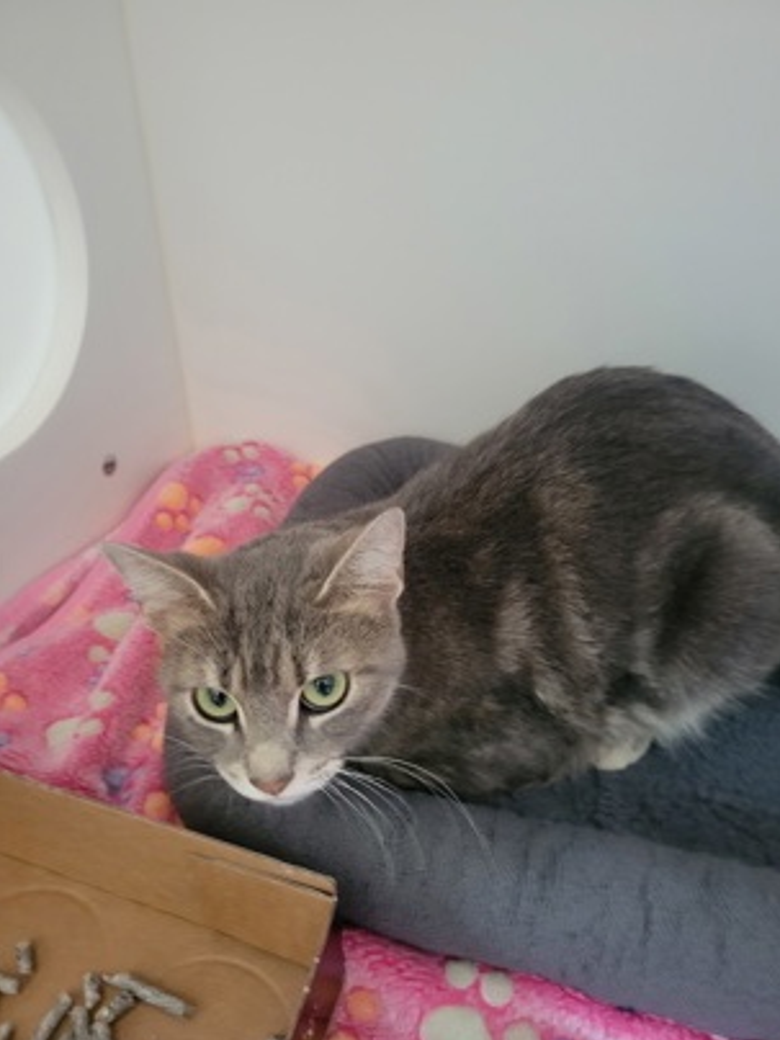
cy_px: 538
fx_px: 811
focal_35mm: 27
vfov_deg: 65.3
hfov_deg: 51.3
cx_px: 403
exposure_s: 1/24
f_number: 1.8
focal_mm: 5.4
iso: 640
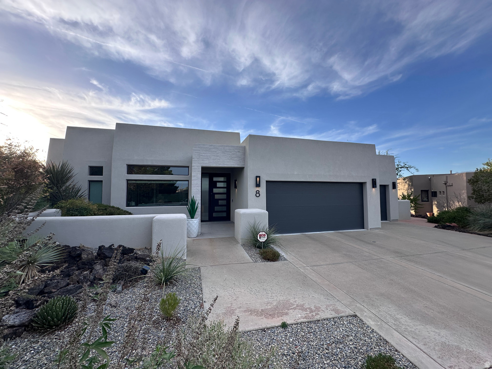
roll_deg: +1.7
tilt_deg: +3.8
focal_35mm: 14
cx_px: 246
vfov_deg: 85.7
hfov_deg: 102.1
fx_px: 199
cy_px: 184
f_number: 2.2
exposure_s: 1/596
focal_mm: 2.22
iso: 40
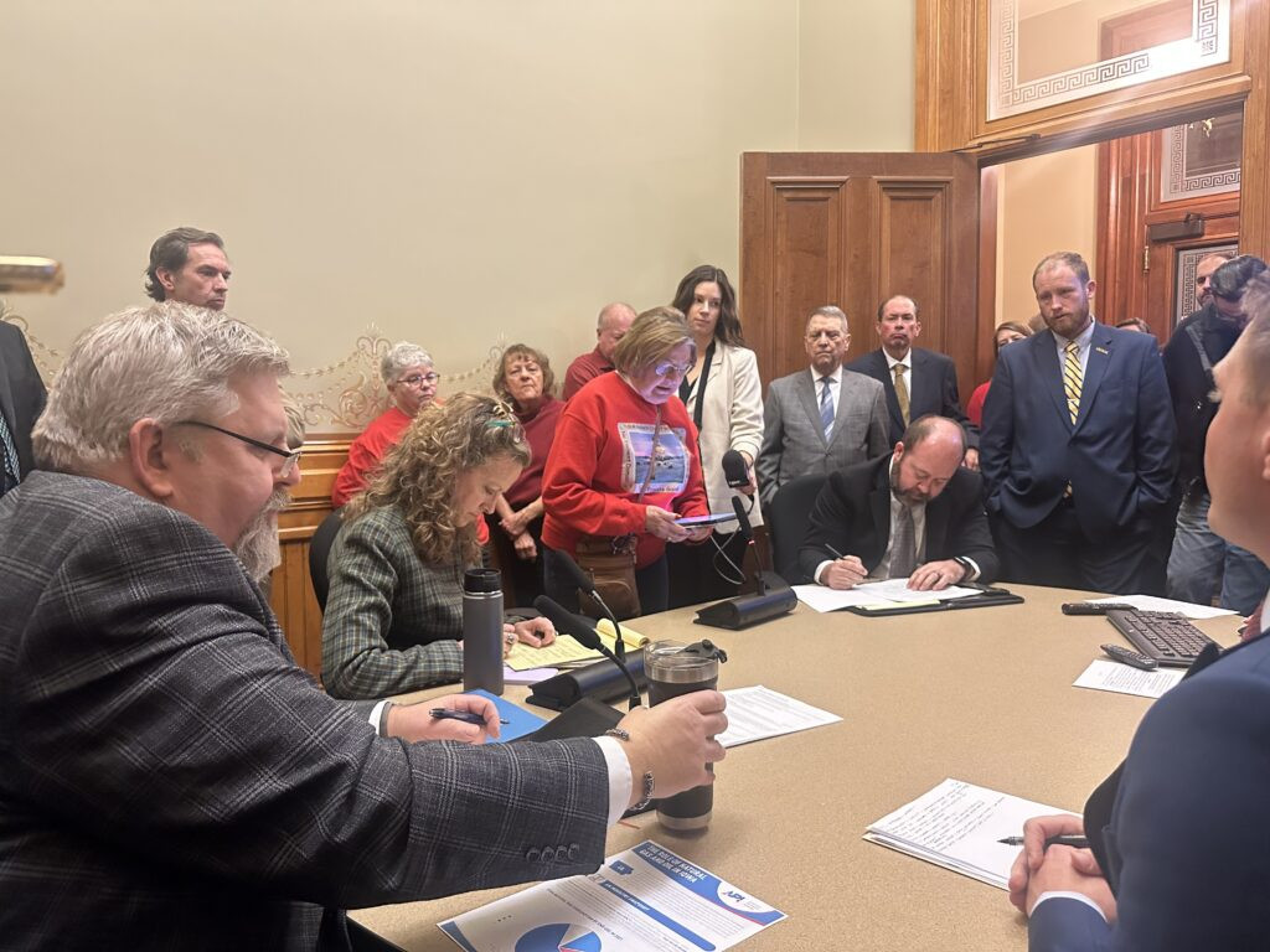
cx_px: 635
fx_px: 881
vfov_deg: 56.8
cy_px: 476
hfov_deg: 71.6
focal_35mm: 24
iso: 640
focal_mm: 6.86
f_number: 1.78
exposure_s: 1/60
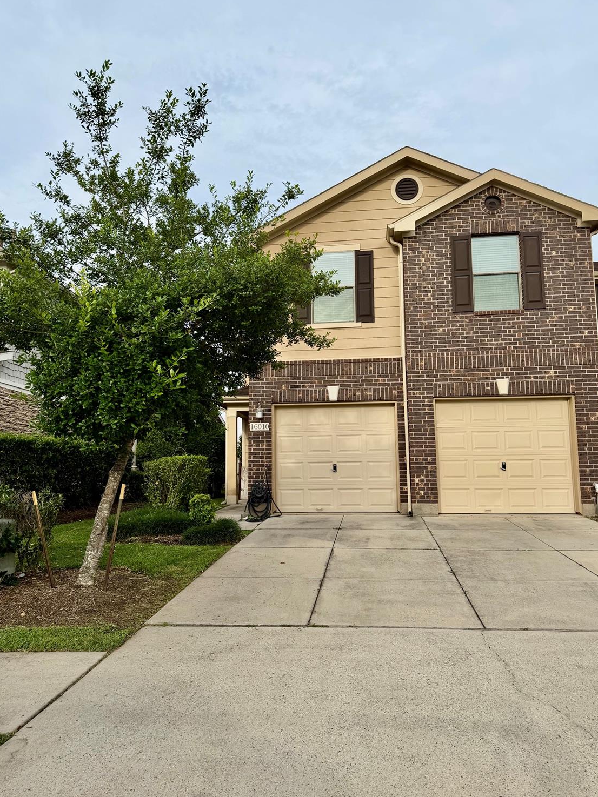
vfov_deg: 69.4
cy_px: 401
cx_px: 300
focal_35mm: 25
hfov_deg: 54.9
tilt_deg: +6.7
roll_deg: +0.1
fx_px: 576
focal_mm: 6.76
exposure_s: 1/2232
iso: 80
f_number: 1.78
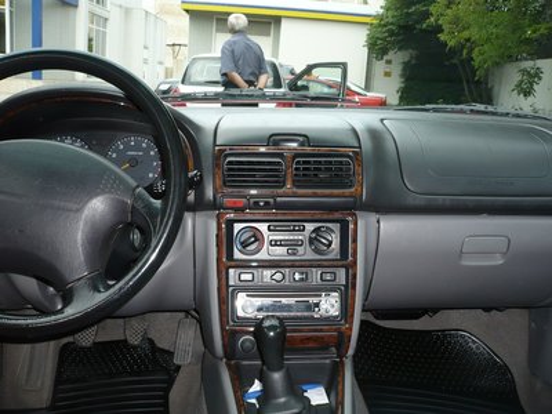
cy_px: 207
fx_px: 558
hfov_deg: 52.6
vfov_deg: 40.7
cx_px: 276
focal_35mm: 35
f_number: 2.8
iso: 100
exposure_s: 1/250
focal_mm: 5.8
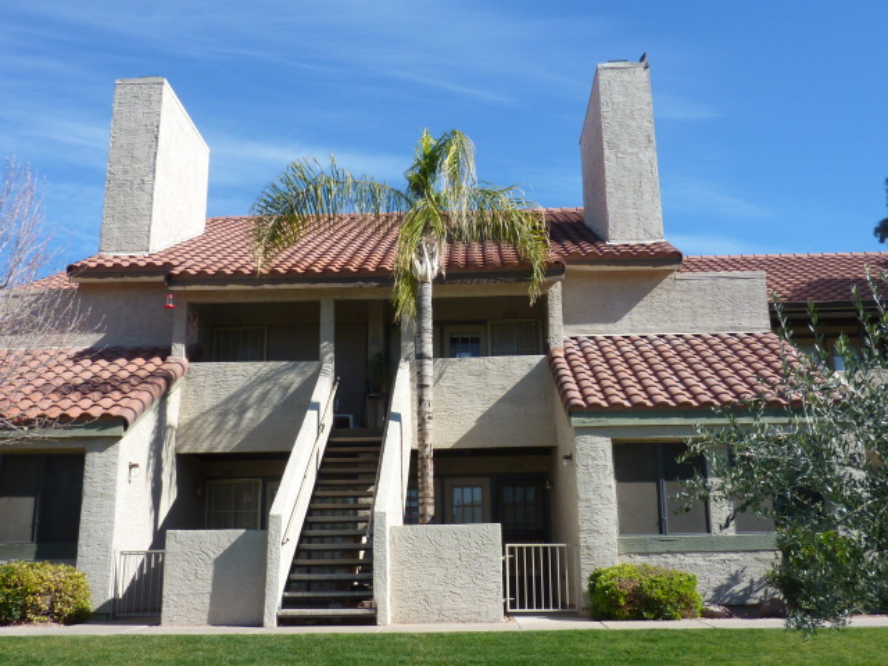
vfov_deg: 40.7
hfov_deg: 52.6
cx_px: 444
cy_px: 333
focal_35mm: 35
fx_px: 898
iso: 80
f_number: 4
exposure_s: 1/500
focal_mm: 4.1
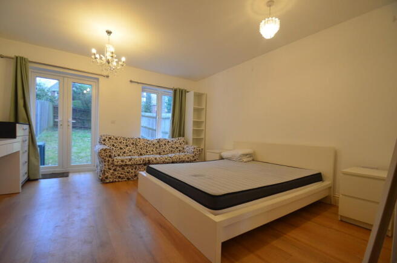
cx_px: 198
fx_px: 165
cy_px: 132
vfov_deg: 77.0
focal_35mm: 15
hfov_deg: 100.5
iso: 800
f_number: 3.5
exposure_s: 1/50
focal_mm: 10
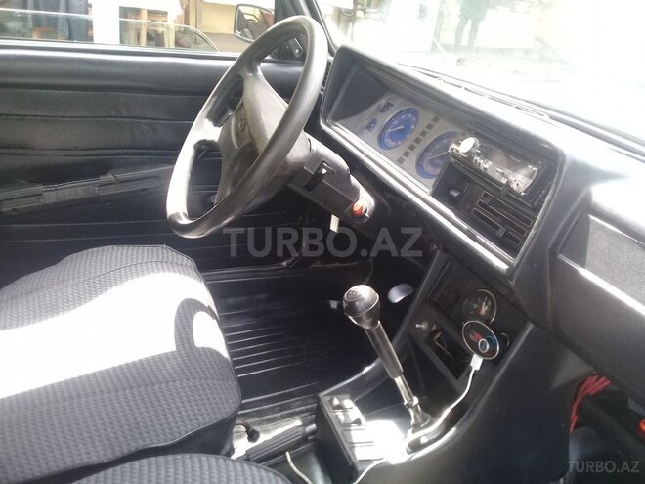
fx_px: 578
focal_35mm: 31
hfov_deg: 58.4
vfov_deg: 45.4
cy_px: 242
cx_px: 322
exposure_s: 1/33
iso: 50
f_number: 2.2
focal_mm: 3.3
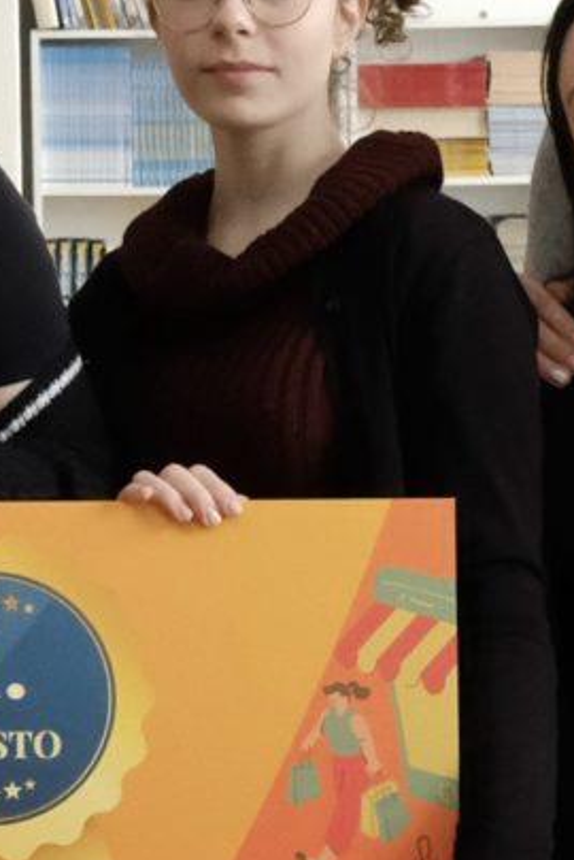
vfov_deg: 13.5
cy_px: 524
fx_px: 3629
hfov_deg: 8.9
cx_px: -219
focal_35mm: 152
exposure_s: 1/200
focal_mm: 16
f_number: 4.5
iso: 3200
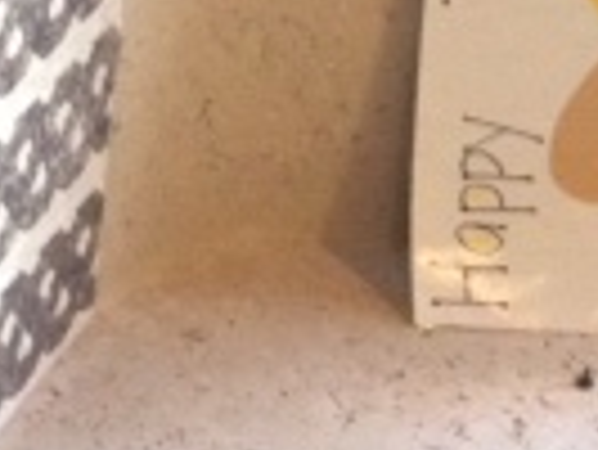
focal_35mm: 168
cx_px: -607
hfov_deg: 10.7
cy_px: -400
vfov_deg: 8.5
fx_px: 2905
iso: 320
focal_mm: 4.28
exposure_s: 1/20
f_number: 2.4
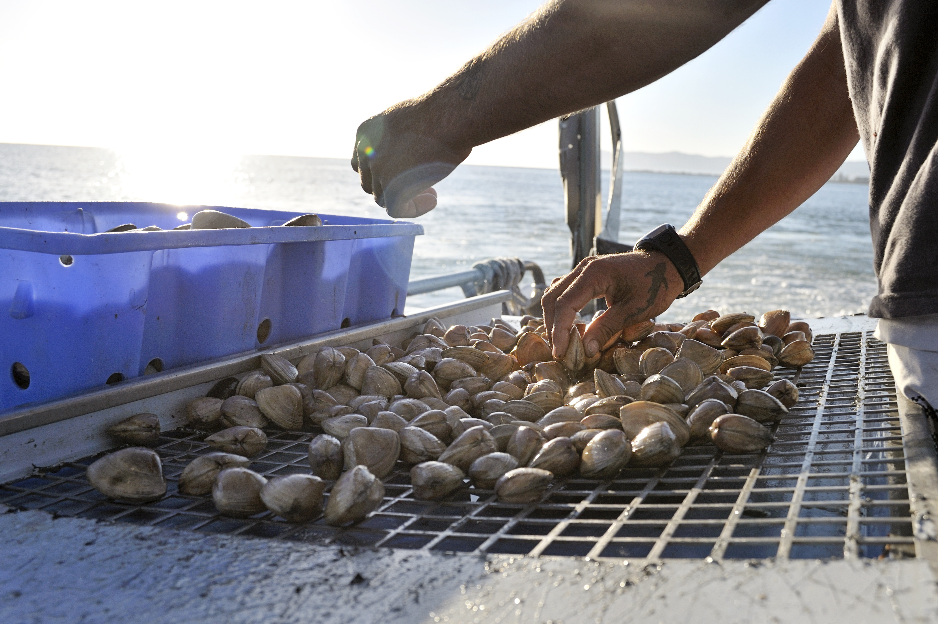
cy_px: 312
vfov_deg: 37.8
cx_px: 469
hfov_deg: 54.5
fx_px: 911
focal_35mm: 35
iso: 500
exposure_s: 1/1500
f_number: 8
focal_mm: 35
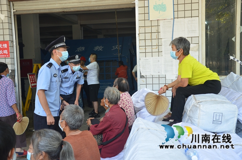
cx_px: 121
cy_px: 80
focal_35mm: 39
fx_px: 262
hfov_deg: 49.6
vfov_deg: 34.1
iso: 400
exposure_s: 1/80
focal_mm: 26
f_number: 4.5
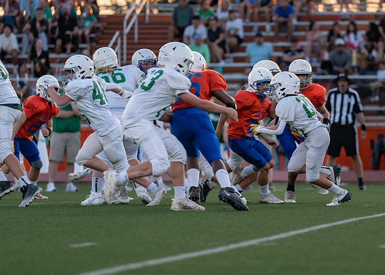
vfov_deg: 4.6
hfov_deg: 6.5
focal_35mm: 310
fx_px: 3393
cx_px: 301
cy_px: 124
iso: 640
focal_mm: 200
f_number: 2.8
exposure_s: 1/1000
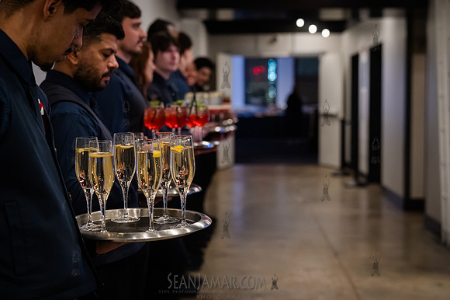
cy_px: 150
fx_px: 800
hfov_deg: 31.4
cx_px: 225
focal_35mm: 64
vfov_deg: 21.2
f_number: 3.5
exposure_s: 1/200
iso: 12800
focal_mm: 64
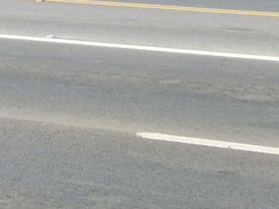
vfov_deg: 10.7
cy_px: -161
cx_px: -136
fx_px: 1047
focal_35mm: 130
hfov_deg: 14.2
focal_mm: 5.4
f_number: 4
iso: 100
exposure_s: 1/320
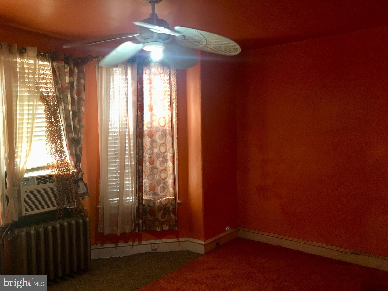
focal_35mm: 29
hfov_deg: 61.7
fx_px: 325
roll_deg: +0.9
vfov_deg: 48.2
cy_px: 146
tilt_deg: -2.2
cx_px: 194
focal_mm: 4.15
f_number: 2.2
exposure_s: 1/30
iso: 100
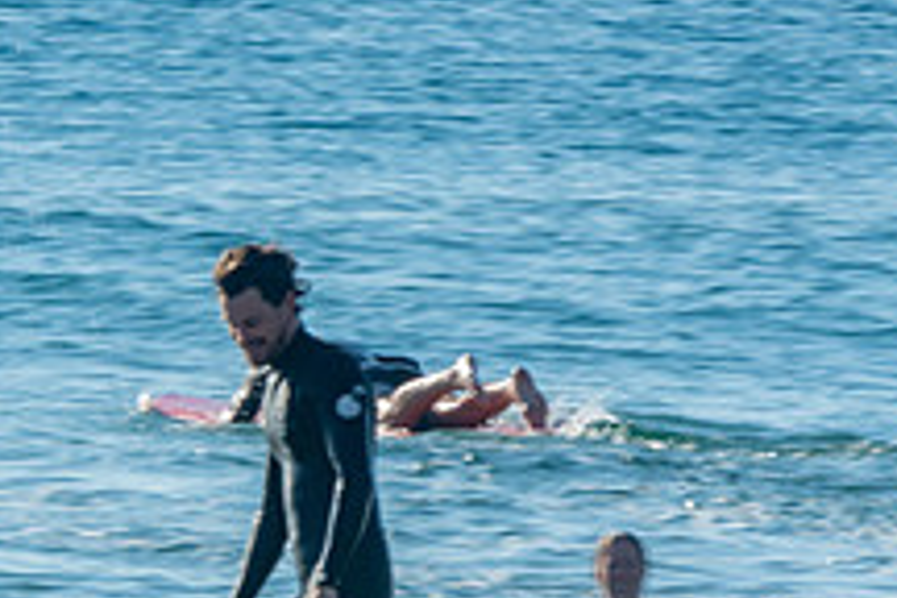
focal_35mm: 1248
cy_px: 691
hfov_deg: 1.7
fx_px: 31094
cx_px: 237
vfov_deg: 1.1
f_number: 22
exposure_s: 1/30
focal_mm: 310
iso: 100
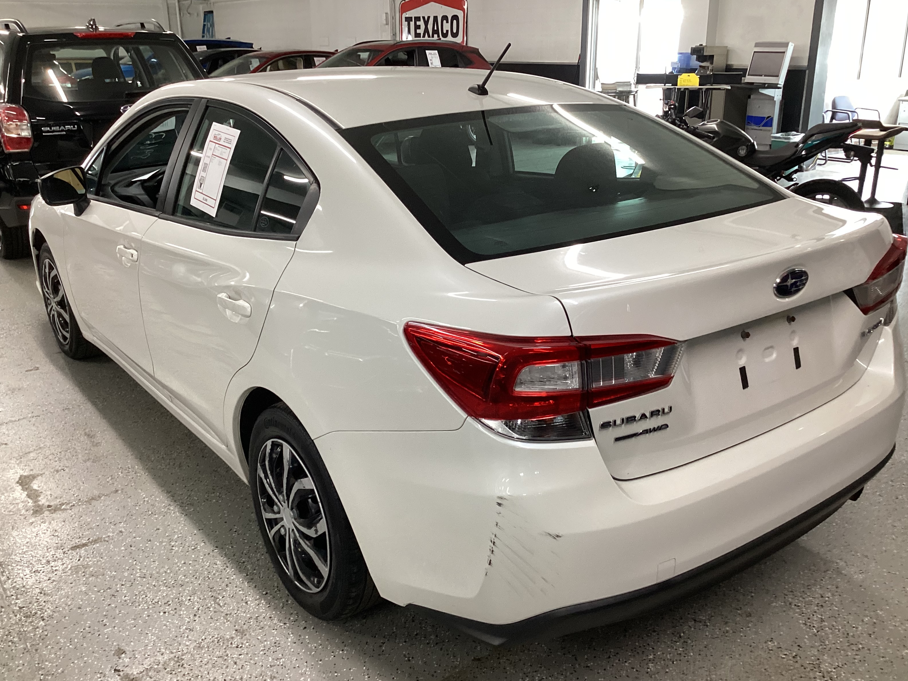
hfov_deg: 56.8
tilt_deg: -20.1
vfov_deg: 44.2
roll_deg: +0.0
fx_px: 839
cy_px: 346
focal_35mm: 32
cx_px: 459
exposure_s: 1/60
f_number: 2.4
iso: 160
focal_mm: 3.3
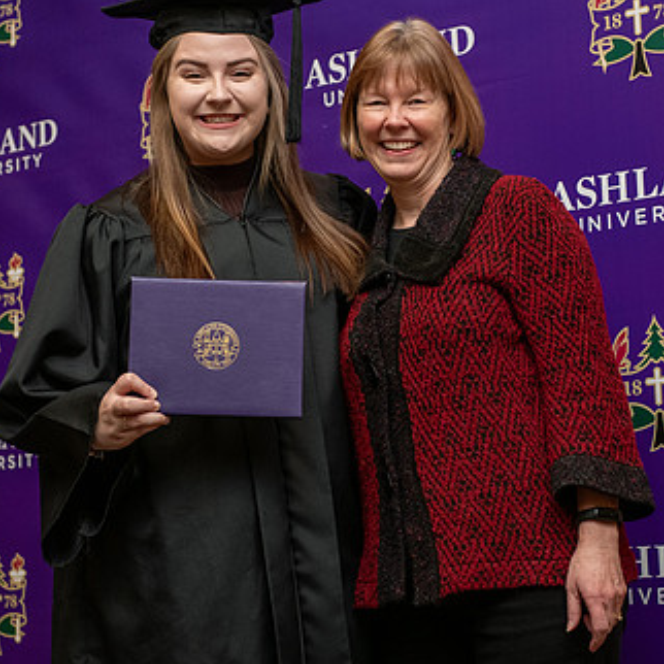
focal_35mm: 95
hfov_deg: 18.3
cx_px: 303
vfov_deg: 18.3
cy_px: 294
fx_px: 2062
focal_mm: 62
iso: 1600
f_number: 3.5
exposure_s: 1/200
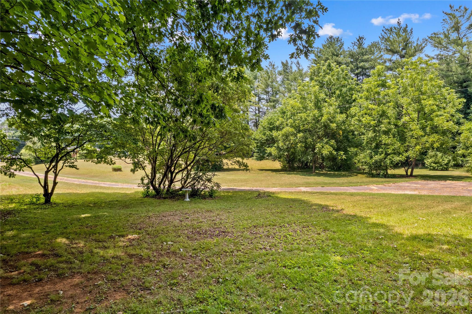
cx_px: 236
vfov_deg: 57.2
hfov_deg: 78.6
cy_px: 157
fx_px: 288
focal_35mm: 22
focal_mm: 8.38
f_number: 2.8
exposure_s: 1/400
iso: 100
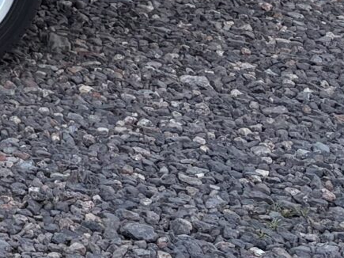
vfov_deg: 9.0
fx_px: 1520
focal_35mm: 153
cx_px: -557
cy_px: -290
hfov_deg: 10.5
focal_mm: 5.96
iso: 64
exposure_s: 1/933
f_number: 1.6
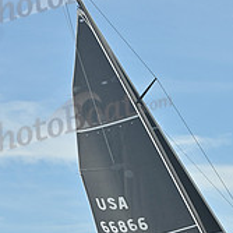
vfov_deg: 8.4
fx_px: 1576
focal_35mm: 207
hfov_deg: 8.4
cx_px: 245
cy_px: 174
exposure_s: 1/1250
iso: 320
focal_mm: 70
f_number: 8
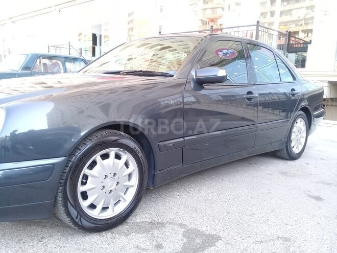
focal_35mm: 31
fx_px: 302
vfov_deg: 45.4
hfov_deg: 58.4
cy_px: 126
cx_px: 168
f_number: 2.2
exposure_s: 1/50
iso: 64
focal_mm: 3.3
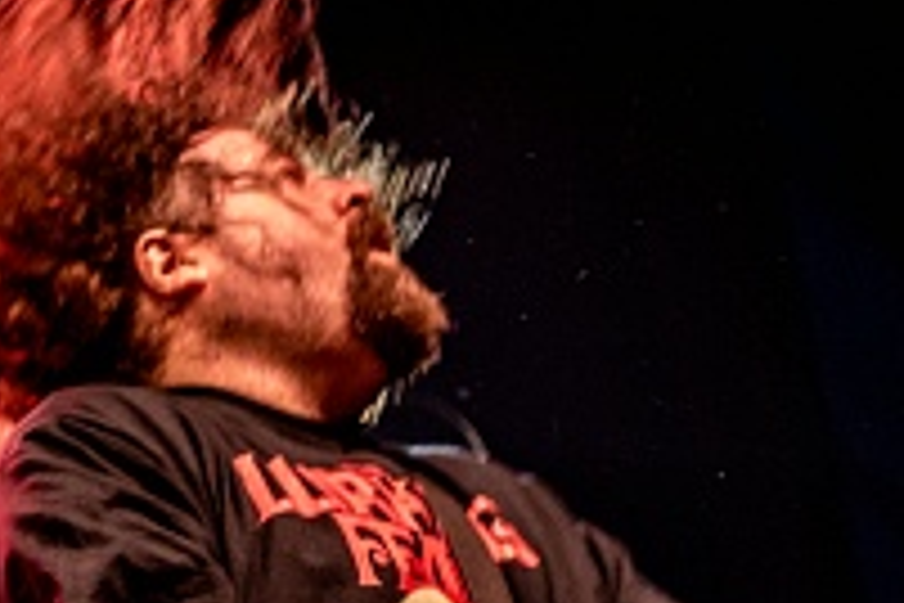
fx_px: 4495
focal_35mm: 179
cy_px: 866
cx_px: 153
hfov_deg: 11.4
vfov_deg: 7.6
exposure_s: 1/100
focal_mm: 50
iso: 1000
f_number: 2.8
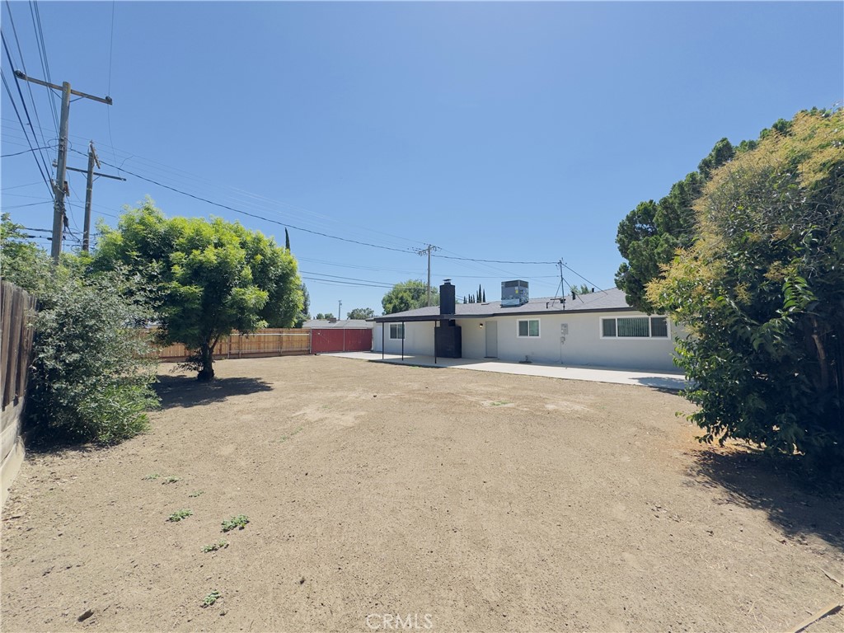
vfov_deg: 85.7
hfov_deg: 102.1
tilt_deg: +2.4
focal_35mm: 14
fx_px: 341
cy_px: 316
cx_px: 422
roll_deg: -0.2
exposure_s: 1/1880
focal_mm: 2.22
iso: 50
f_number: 2.2
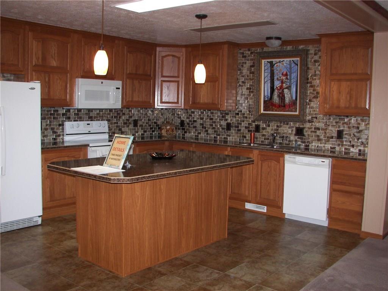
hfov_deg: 51.4
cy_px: 146
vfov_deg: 39.7
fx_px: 404
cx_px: 194
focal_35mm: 36
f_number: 2.8
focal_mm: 6
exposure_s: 1/30
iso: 100
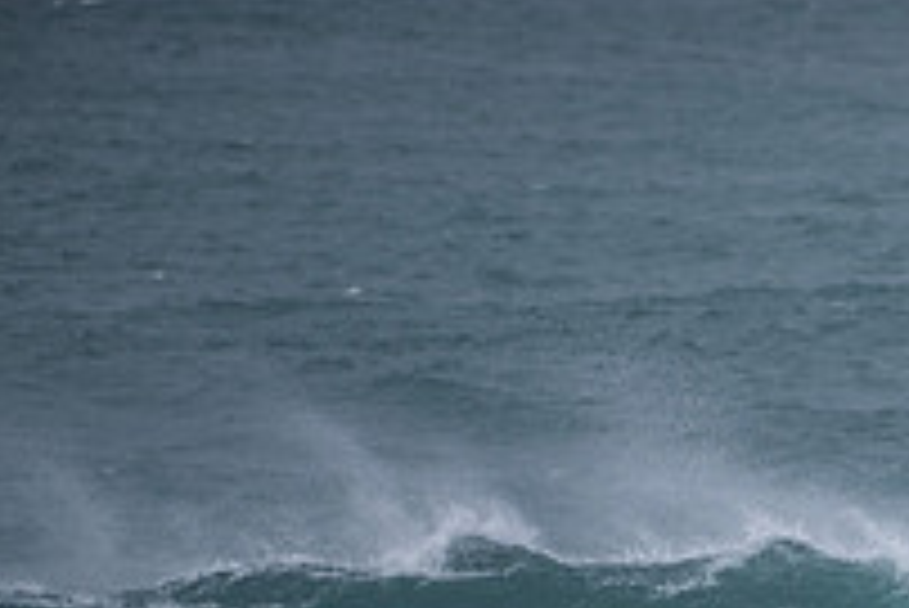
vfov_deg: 0.9
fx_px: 38987
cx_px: 1287
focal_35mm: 1543
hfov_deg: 1.3
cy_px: 867
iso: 80
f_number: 5.6
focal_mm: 500
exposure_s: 1/1000
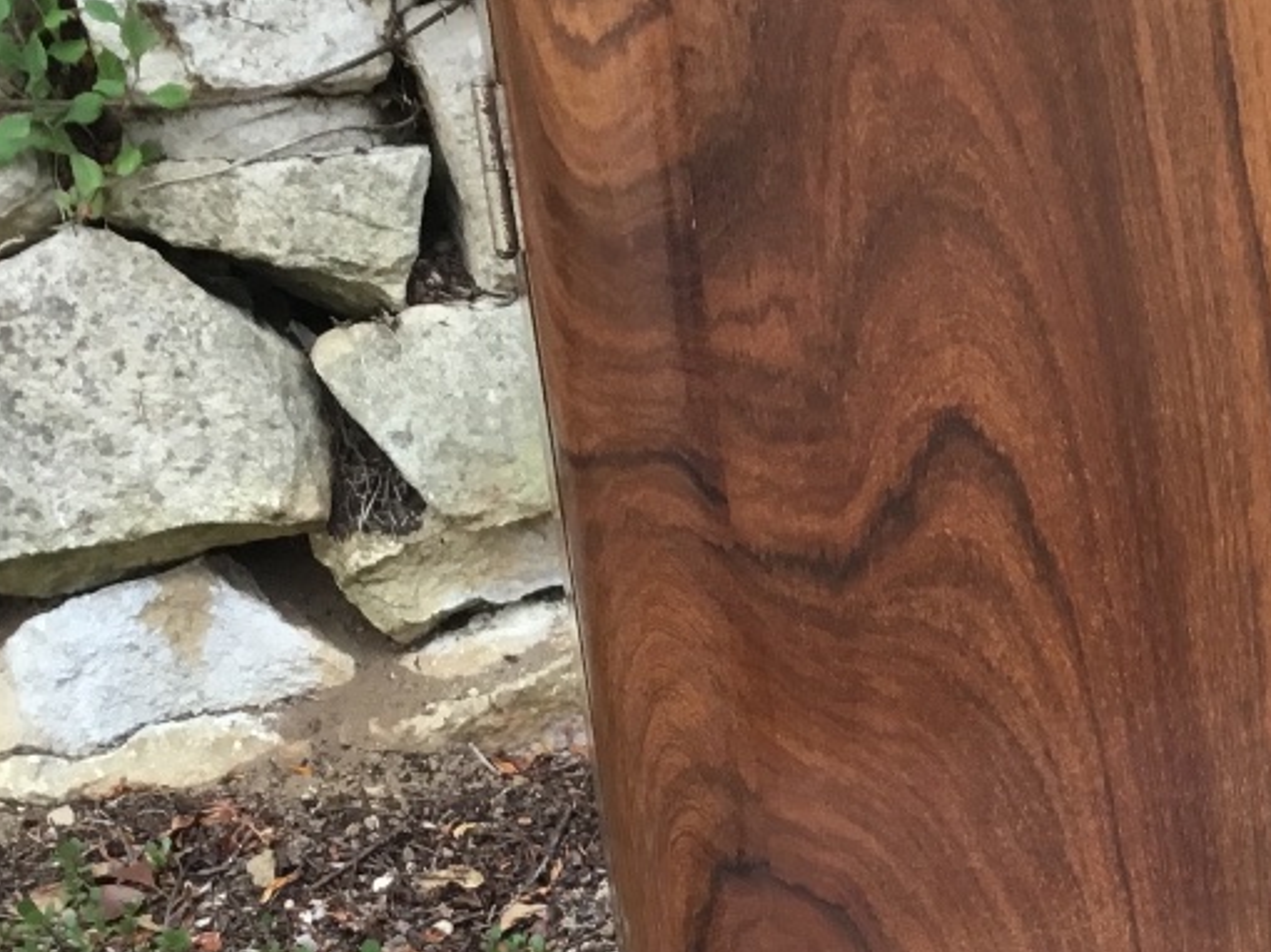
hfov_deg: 24.9
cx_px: 1388
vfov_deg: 19.9
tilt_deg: -24.5
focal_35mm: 73
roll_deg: -0.7
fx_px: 2679
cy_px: 758
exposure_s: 1/33
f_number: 2.4
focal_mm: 3.3
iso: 25
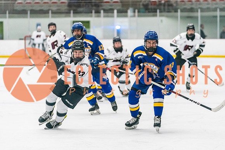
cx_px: 121
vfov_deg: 8.3
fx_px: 1032
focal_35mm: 165
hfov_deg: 12.4
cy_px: 67
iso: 3200
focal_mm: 116
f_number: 2.8
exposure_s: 1/1250
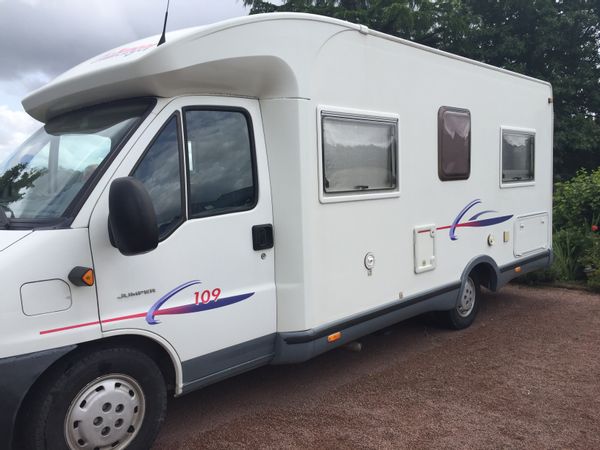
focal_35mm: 29
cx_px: 300
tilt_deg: -2.5
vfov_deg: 48.2
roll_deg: -0.5
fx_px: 503
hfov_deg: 61.7
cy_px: 225
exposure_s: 1/1412
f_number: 2.2
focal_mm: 4.15
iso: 32
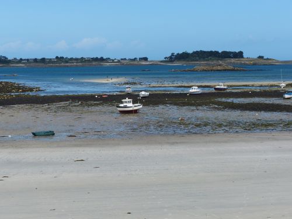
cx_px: 146
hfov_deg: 27.0
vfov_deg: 20.4
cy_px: 110
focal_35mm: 72
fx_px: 607
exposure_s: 1/1300
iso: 100
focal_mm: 13
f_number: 4
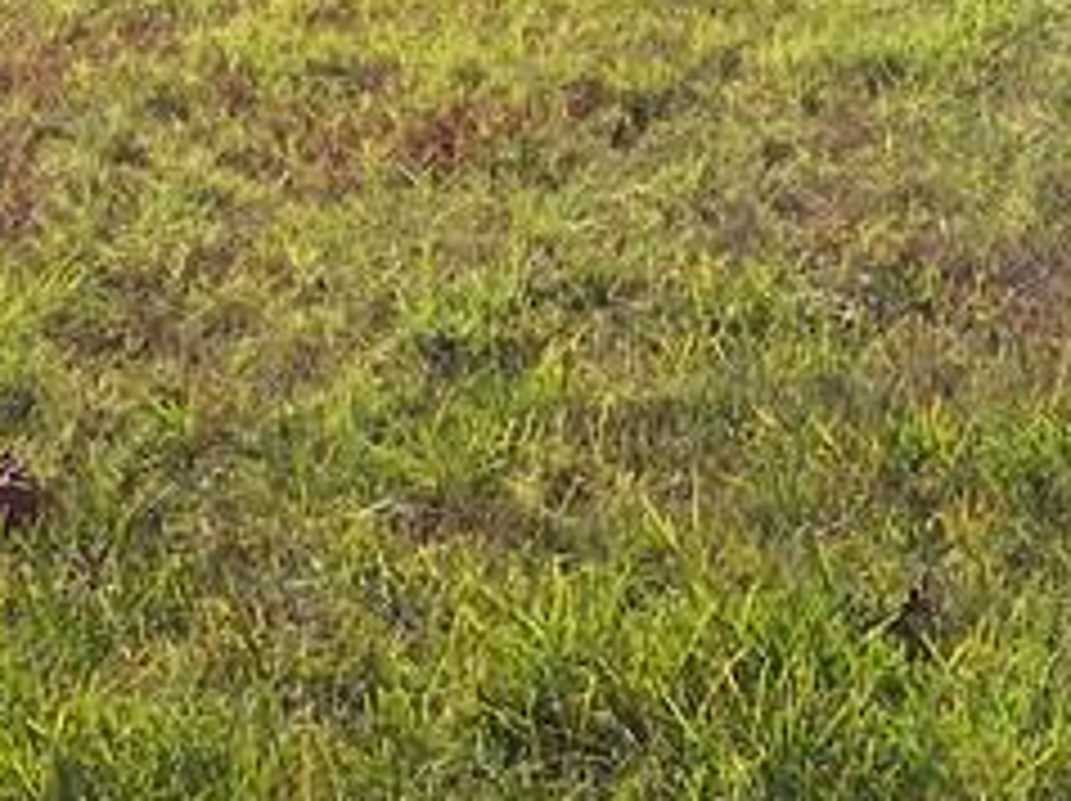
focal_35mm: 112
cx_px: 868
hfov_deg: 17.4
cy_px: -603
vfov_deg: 12.2
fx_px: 3462
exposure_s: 1/400
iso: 50
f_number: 3.5
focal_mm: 4.6
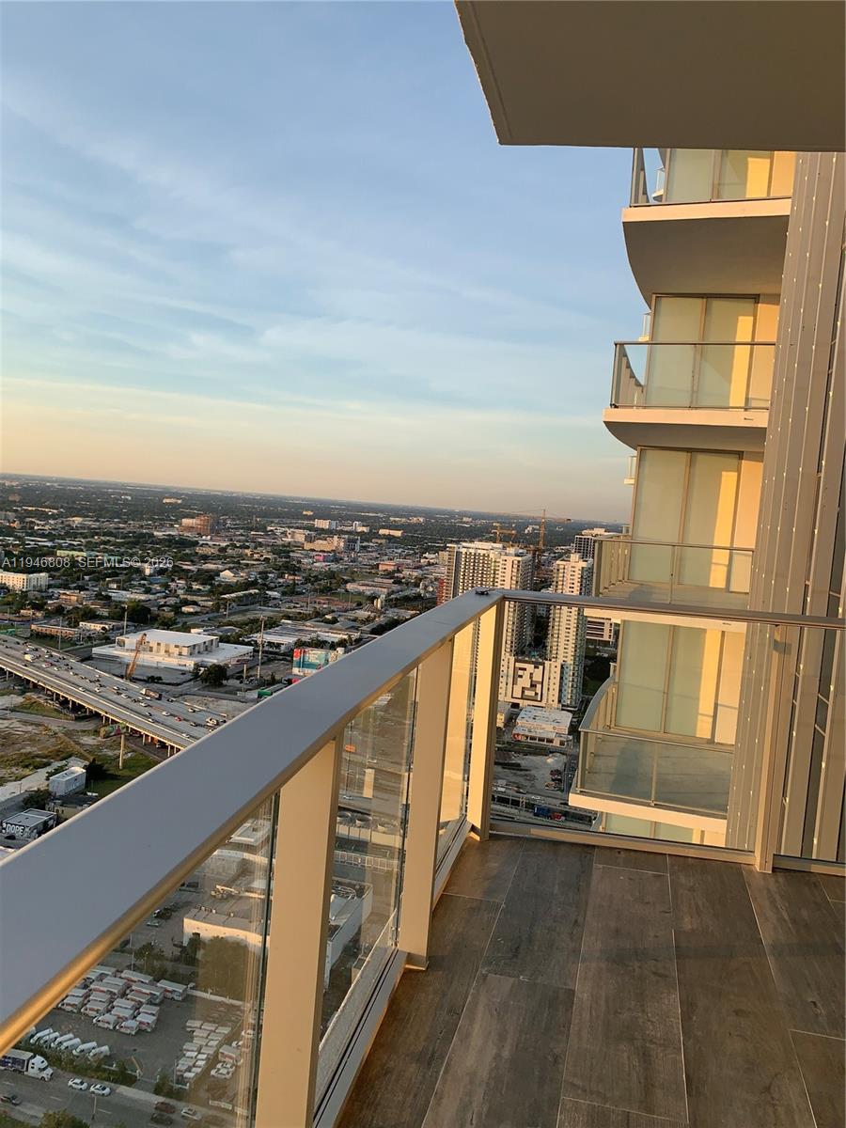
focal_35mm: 26
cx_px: 423
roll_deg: -5.1
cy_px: 564
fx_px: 847
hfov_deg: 53.1
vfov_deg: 67.3
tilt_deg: -2.8
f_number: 1.8
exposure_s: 1/749
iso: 25
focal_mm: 4.25
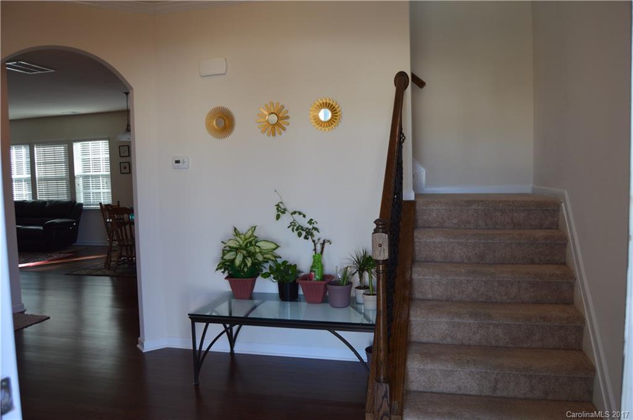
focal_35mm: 27
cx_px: 316
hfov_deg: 67.4
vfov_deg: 47.8
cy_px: 210
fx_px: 474
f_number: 5
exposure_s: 1/100
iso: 400
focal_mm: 18
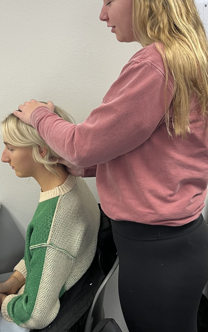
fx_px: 408
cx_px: 87
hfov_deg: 28.5
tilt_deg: -14.6
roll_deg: -0.1
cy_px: 127
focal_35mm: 45
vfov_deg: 44.1
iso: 125
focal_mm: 5.1
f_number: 1.6
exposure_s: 1/60
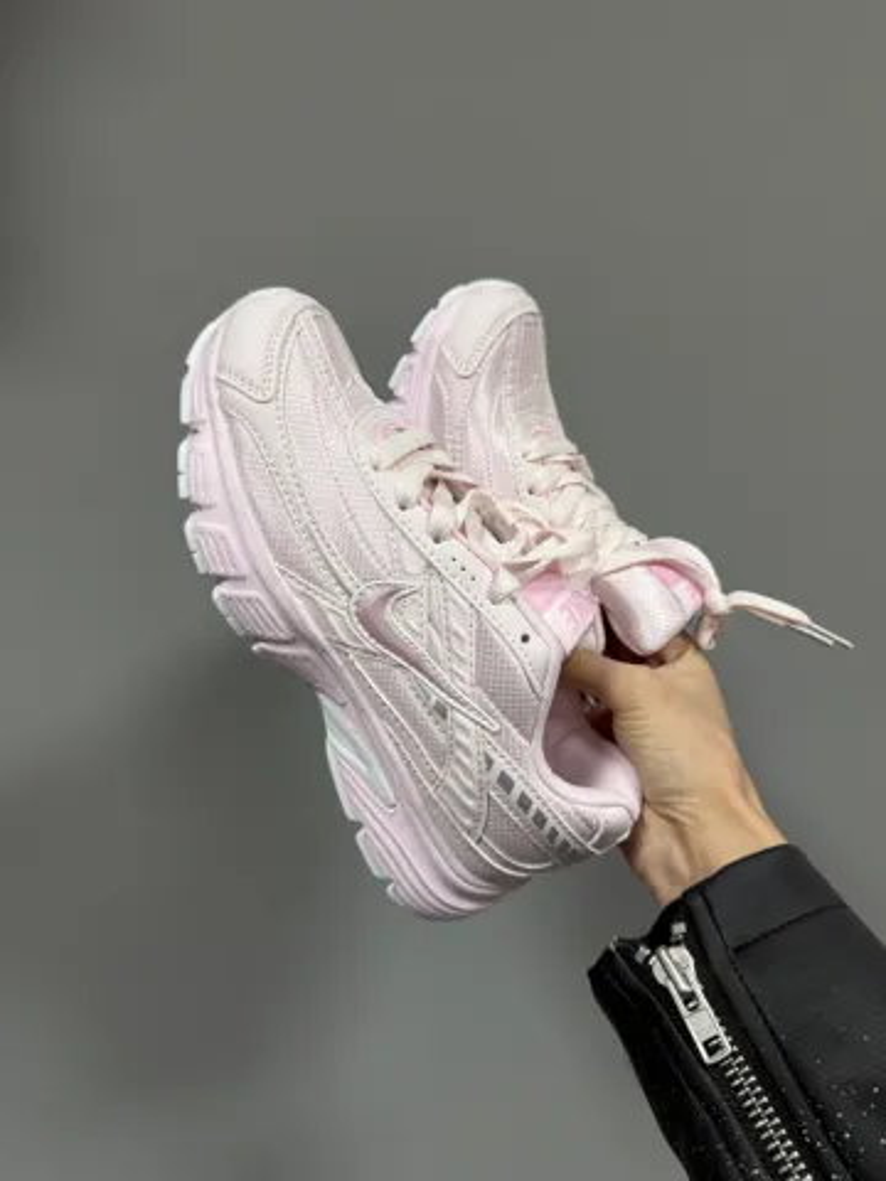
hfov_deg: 56.8
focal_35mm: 24
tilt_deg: -3.2
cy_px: 590
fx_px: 819
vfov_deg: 71.6
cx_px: 443
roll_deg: -2.5
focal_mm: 6.76
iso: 125
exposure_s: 1/50
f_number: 1.78
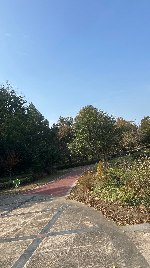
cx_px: 89
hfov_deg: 42.7
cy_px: 133
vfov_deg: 69.9
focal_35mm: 27
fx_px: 191
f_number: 1.78
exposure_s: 1/3861
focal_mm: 6.86
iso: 80
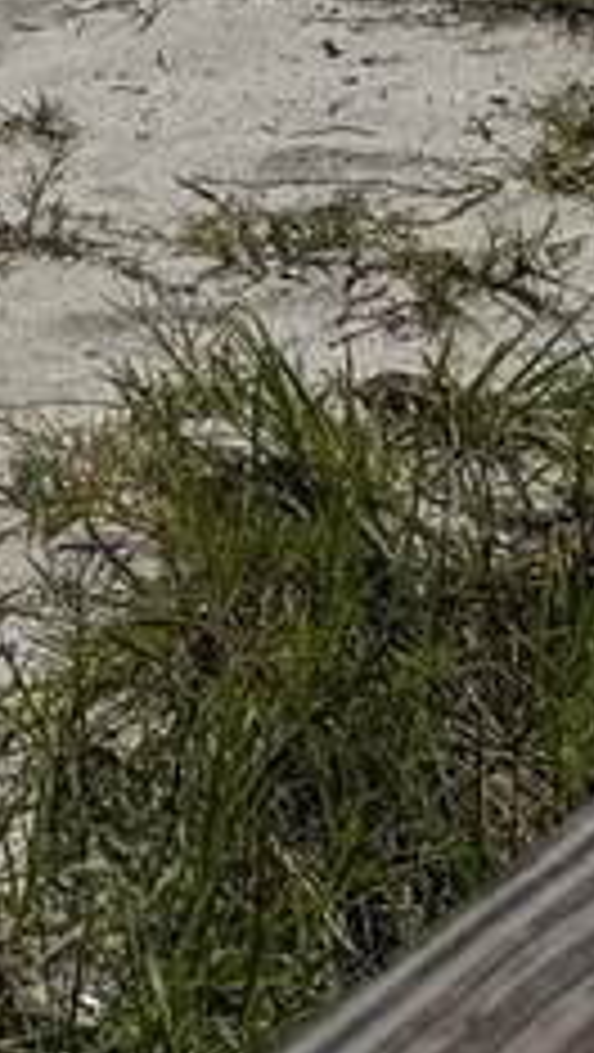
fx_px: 3995
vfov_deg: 13.2
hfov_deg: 7.8
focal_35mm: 143
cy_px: -958
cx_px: -909
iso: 64
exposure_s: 1/12346
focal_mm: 6.76
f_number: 1.78
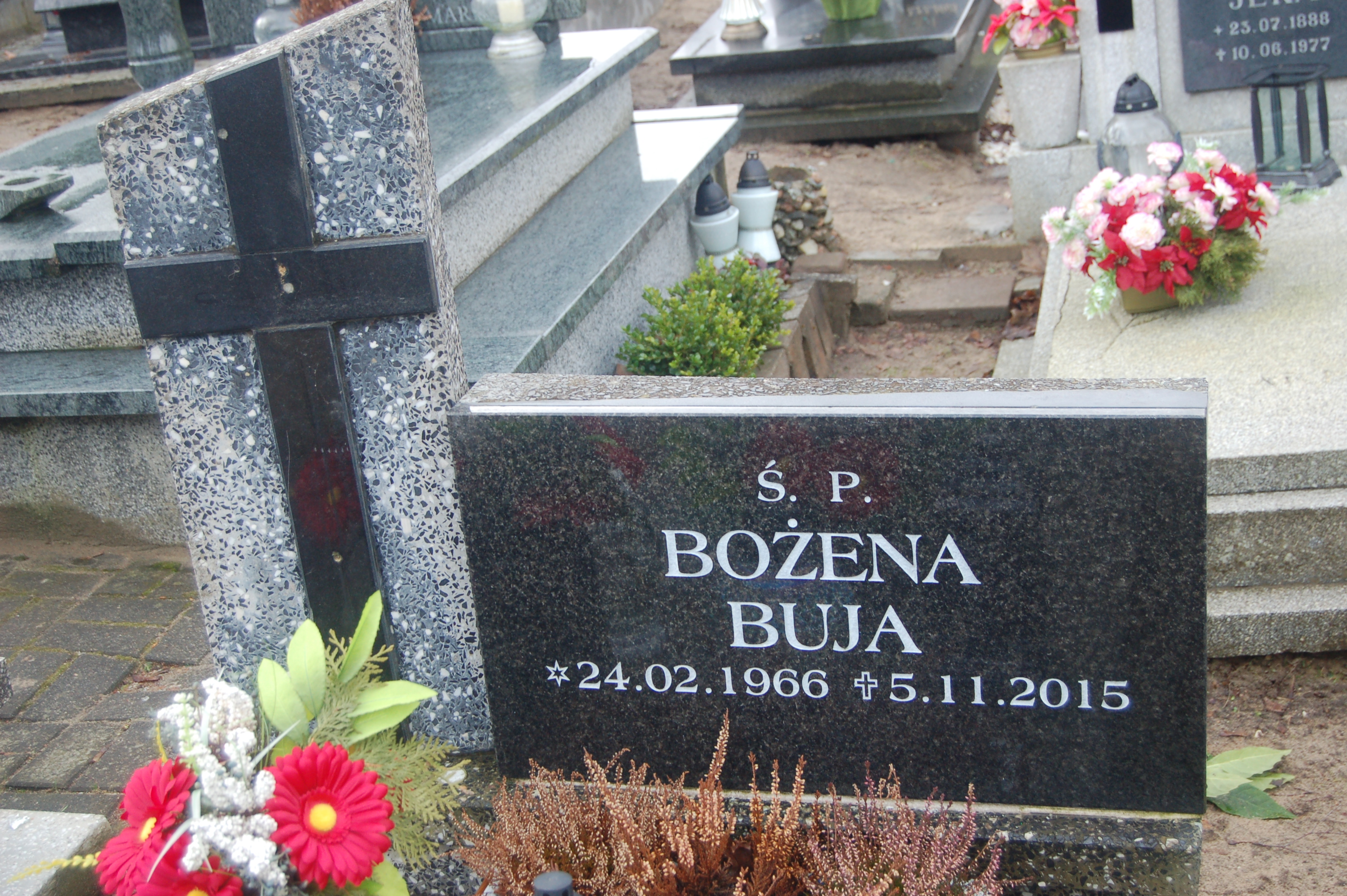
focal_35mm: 52
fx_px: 1963
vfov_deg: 25.7
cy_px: 448
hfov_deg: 37.9
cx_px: 674
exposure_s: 1/100
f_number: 5
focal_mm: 35
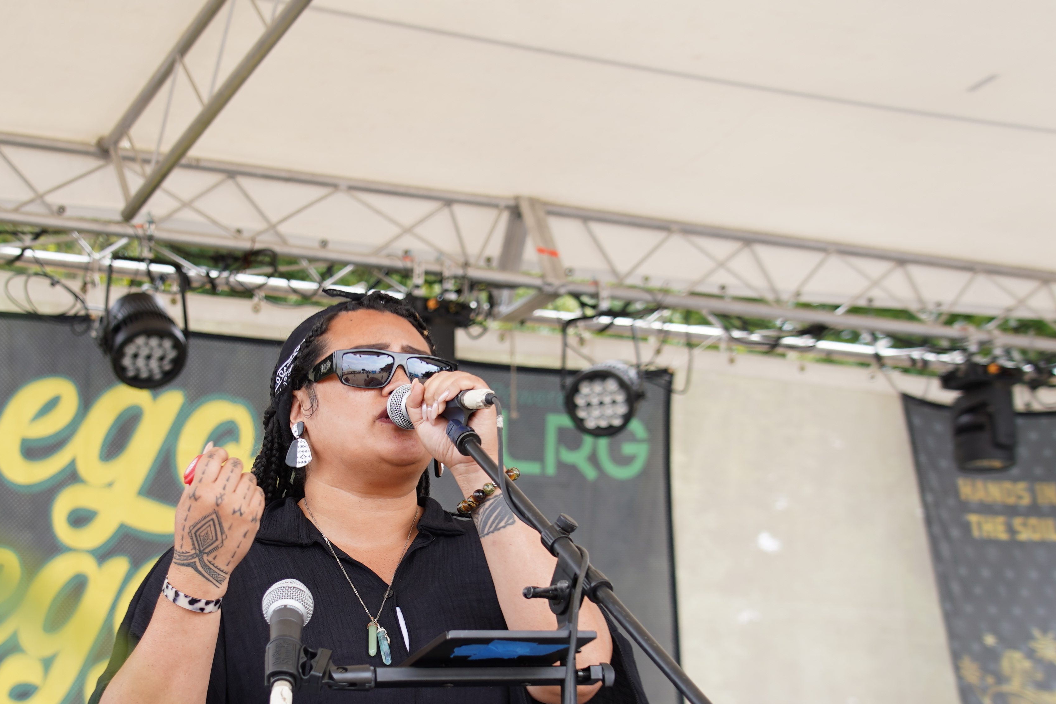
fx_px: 2610
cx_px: 382
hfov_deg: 22.8
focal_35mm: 89
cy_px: 494
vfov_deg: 15.3
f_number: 4
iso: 100
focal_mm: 50
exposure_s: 1/125
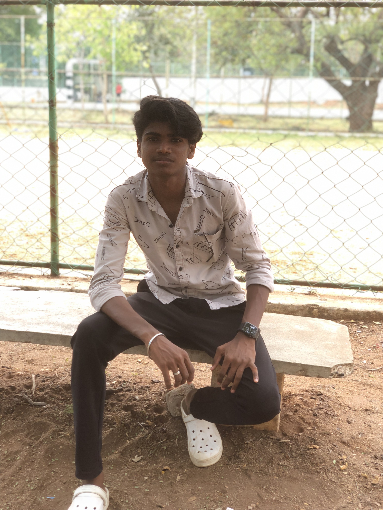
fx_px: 767
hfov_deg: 28.0
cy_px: 255
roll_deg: -1.7
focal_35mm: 52
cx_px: 192
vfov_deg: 36.8
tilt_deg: -11.6
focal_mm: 6
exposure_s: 1/60
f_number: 2.4
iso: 25
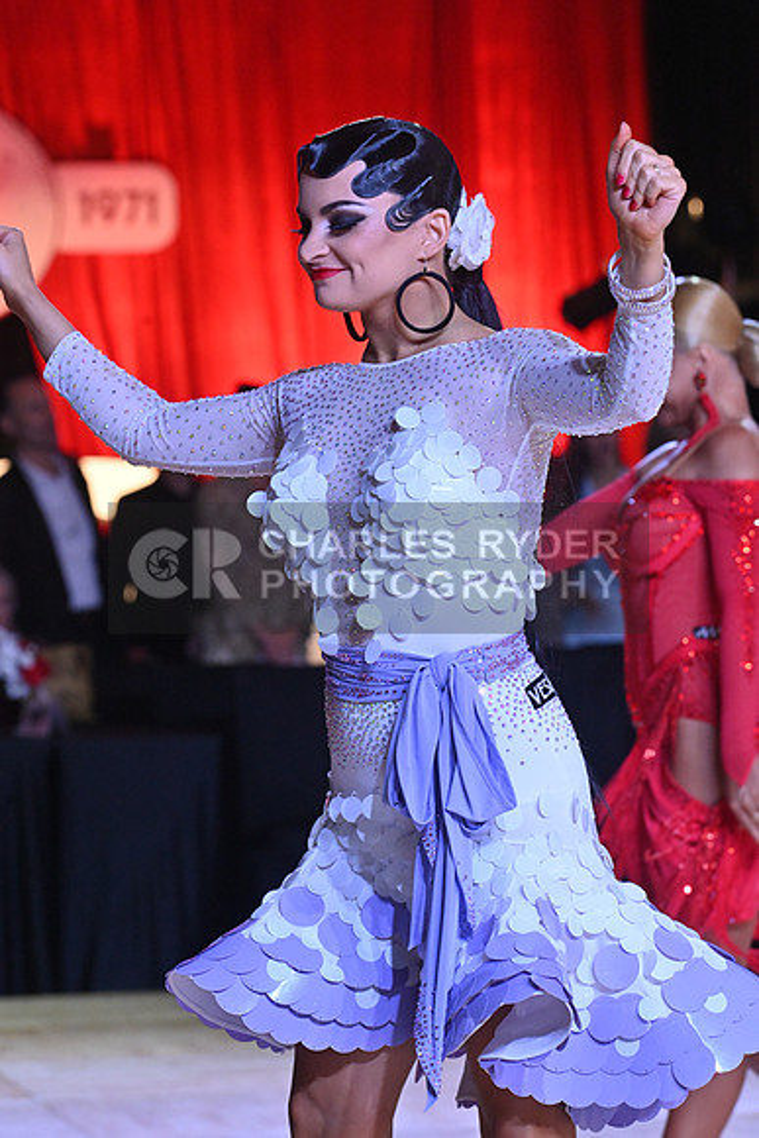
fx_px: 6321
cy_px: 569
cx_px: 380
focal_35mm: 200
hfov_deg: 6.9
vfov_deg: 10.3
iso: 4000
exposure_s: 1/400
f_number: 8
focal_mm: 200
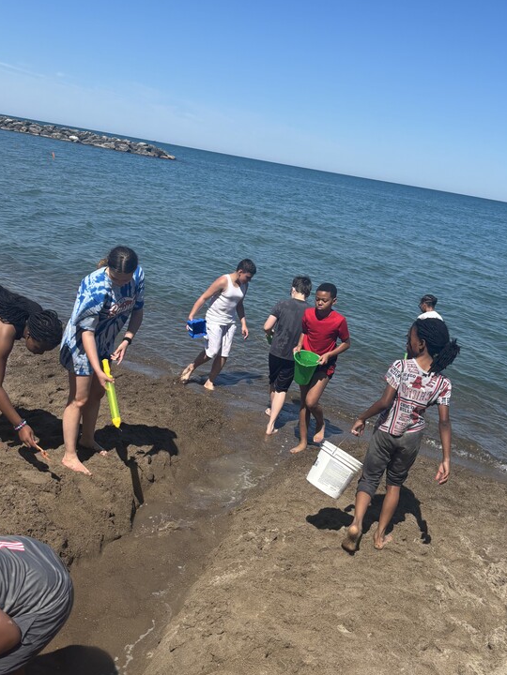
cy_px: 334
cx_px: 250
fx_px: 723
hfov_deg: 38.7
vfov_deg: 50.1
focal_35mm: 37
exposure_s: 1/4255
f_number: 1.6
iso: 50
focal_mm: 5.96
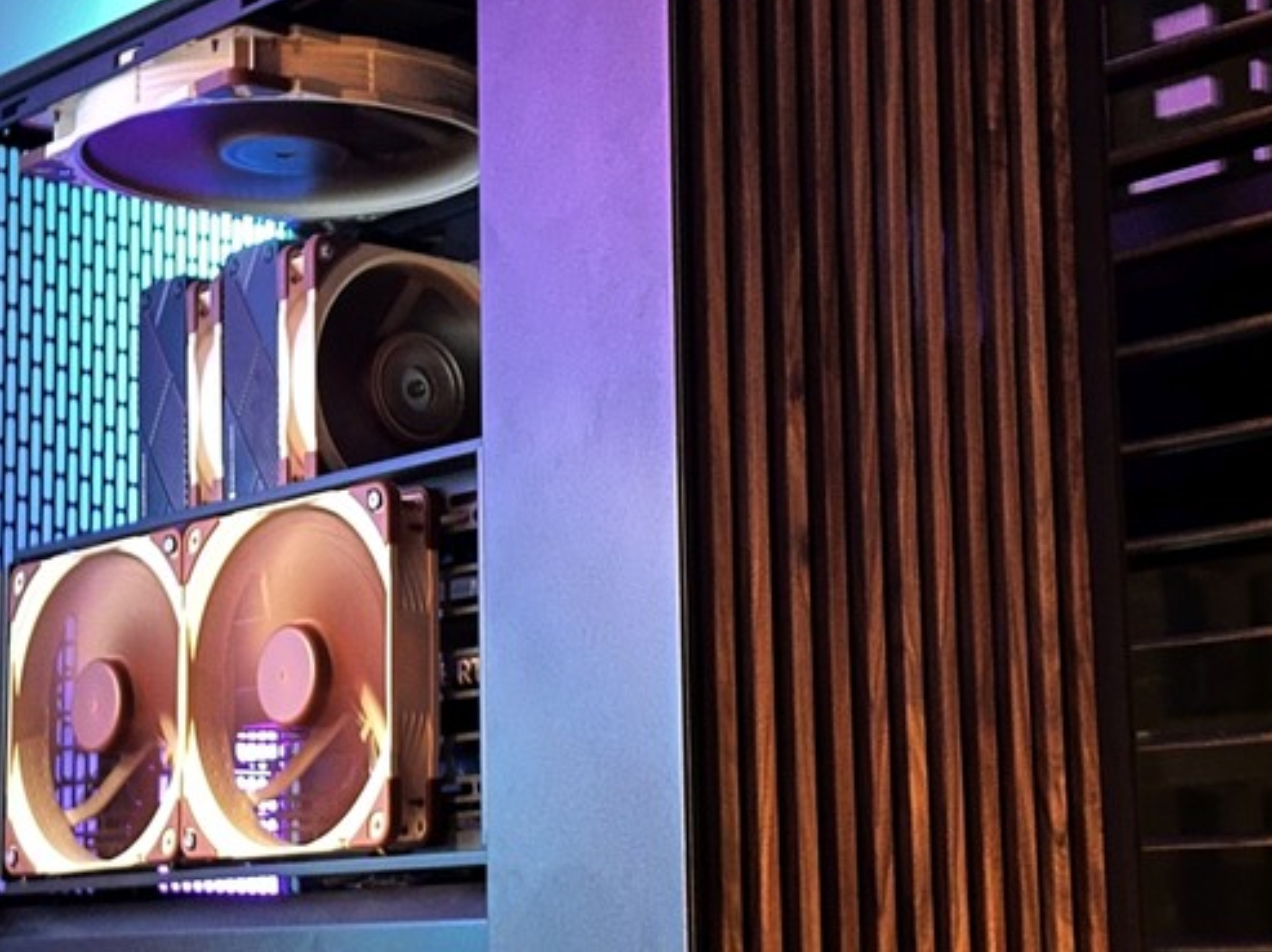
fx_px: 2791
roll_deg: +0.0
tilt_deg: +9.9
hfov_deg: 25.6
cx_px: 454
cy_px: 510
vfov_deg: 19.4
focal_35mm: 76
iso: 250
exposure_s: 1/2
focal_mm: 6.86
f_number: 1.78
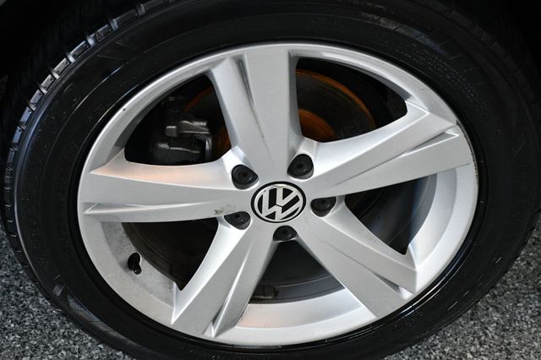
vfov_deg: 20.3
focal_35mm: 67
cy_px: 180
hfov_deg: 30.1
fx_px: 1006
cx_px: 270
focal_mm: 45
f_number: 4.5
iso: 1800
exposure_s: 1/125
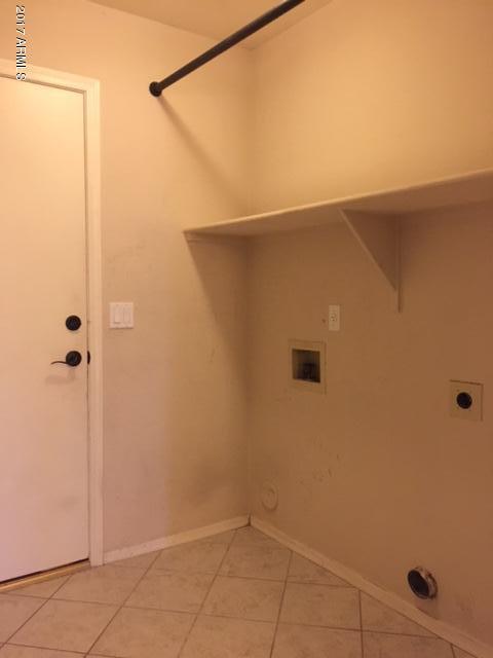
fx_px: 551
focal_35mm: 29
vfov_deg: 61.7
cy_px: 329
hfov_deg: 48.2
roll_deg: +0.1
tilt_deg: -2.9
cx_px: 246
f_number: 2.2
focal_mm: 4.15
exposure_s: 1/4
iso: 125
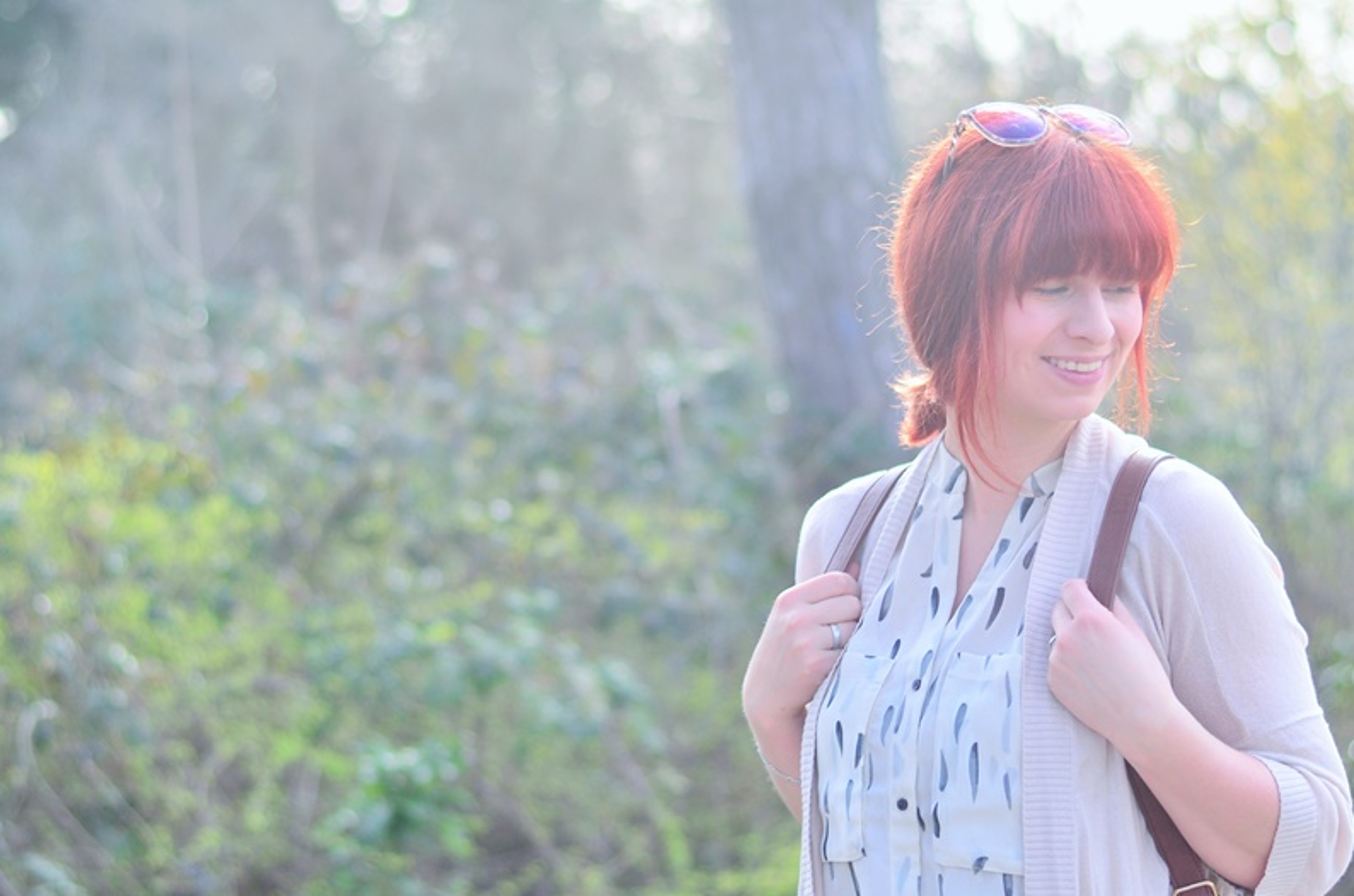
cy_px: 459
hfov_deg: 20.1
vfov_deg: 13.4
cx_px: 658
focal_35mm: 102
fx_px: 3829
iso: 200
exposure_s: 1/800
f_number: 2.2
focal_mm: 50
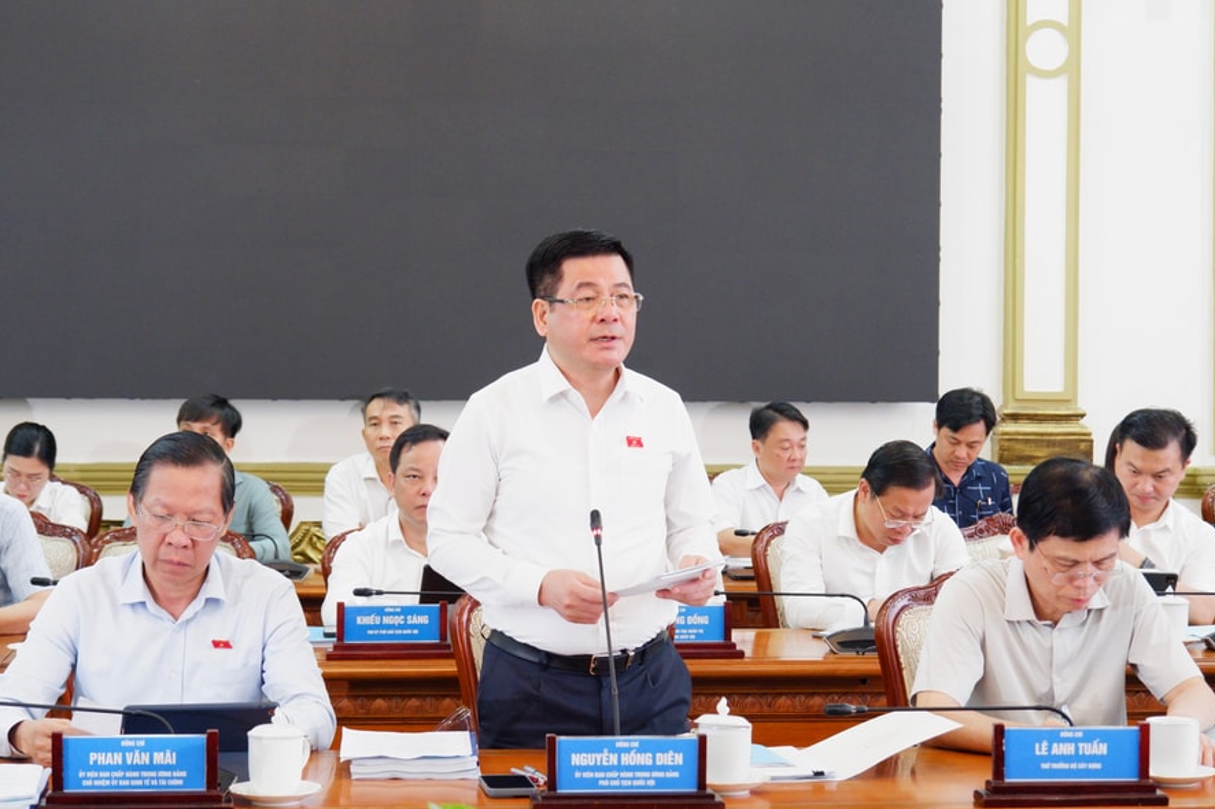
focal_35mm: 63
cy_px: 410
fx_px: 2125
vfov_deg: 21.6
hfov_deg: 31.9
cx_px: 609
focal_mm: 41.1
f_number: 4
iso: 3200
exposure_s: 1/90
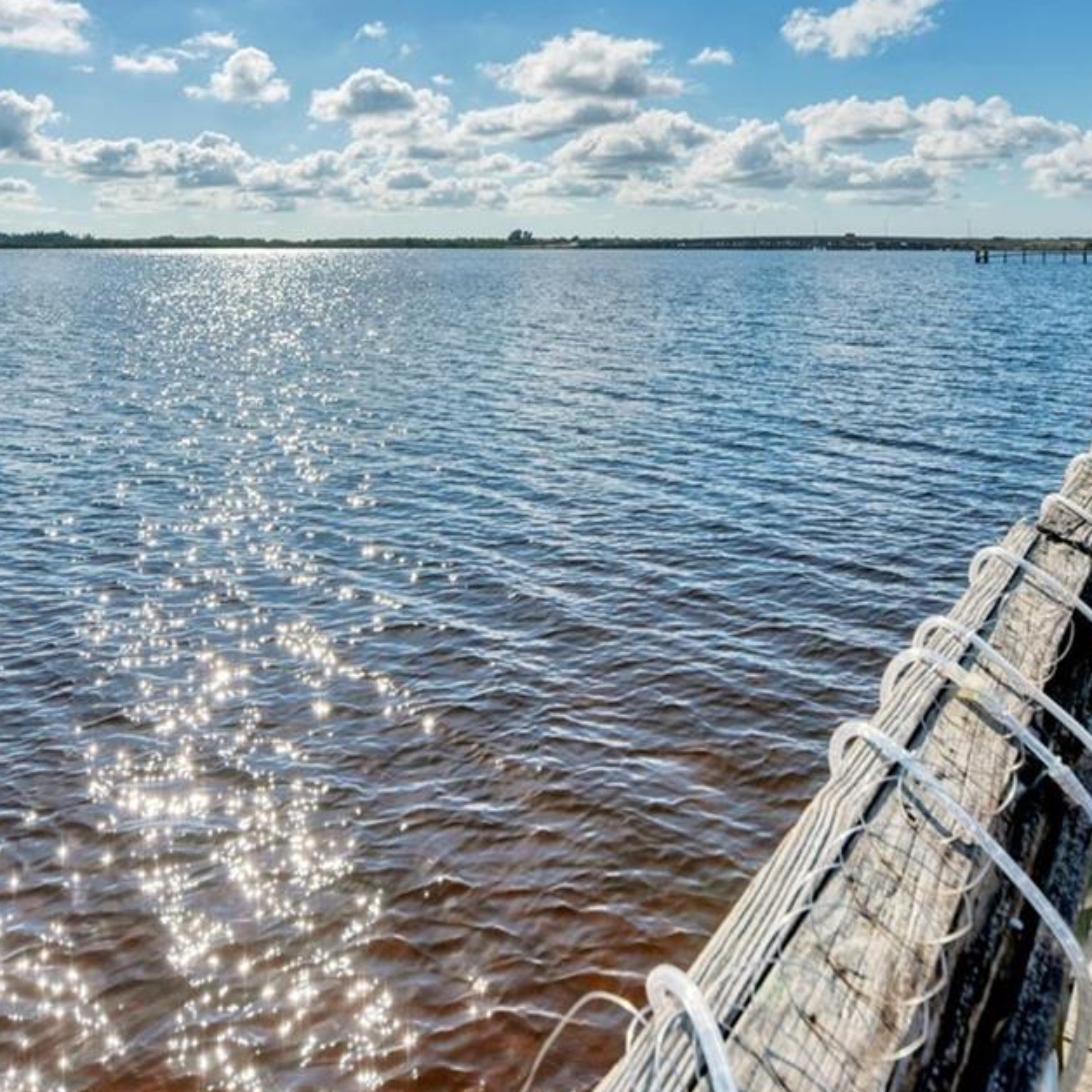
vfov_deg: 56.6
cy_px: 223
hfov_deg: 60.7
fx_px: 928
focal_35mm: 26
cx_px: 478
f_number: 7.1
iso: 125
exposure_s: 1/1250
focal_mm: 12
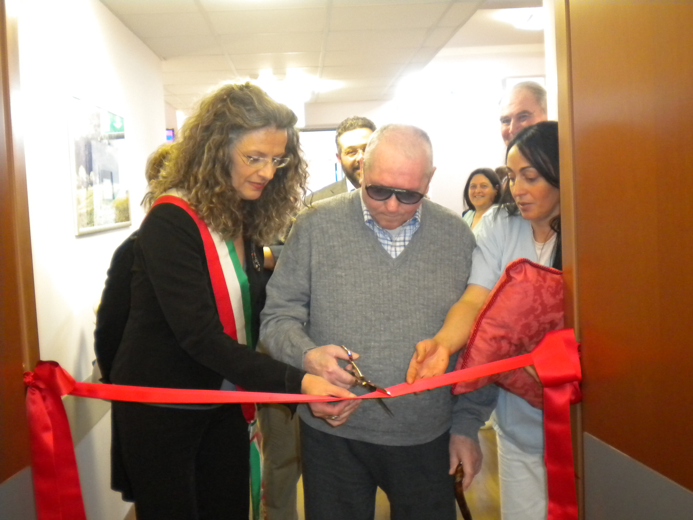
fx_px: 821
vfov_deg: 35.1
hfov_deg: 45.8
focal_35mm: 41
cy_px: 260
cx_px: 346
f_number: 3.5
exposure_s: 1/33.7
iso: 400
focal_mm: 7.4
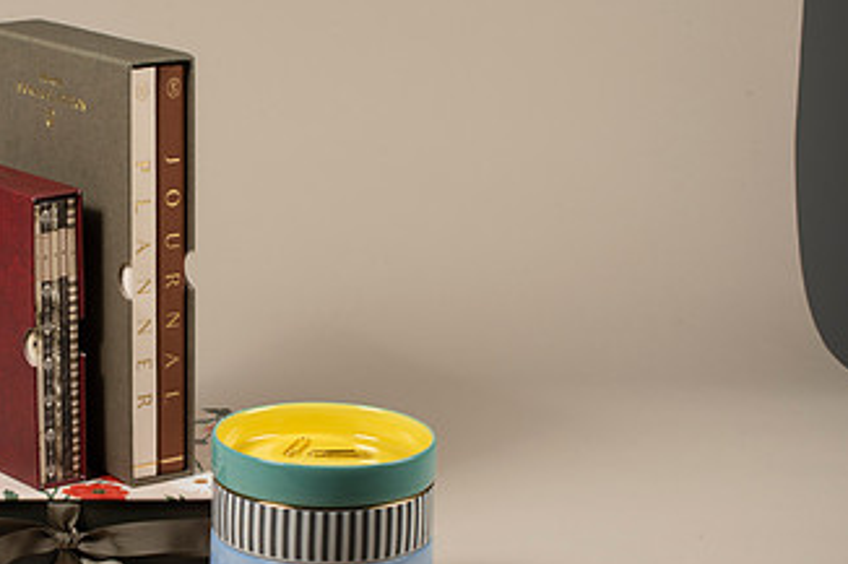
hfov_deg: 22.4
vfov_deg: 15.3
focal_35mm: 89
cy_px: 394
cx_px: 122
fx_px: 2095
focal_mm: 50
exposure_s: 1/250
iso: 200
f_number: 14
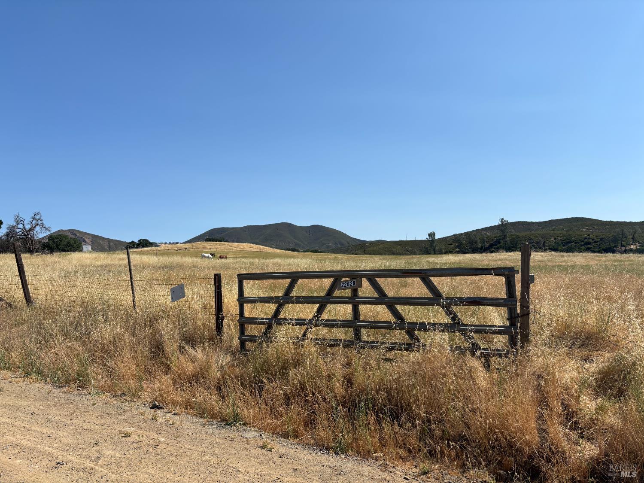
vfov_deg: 53.1
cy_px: 242
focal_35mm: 26
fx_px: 484
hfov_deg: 67.3
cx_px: 322
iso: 50
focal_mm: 5.96
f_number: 1.6
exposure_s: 1/4630
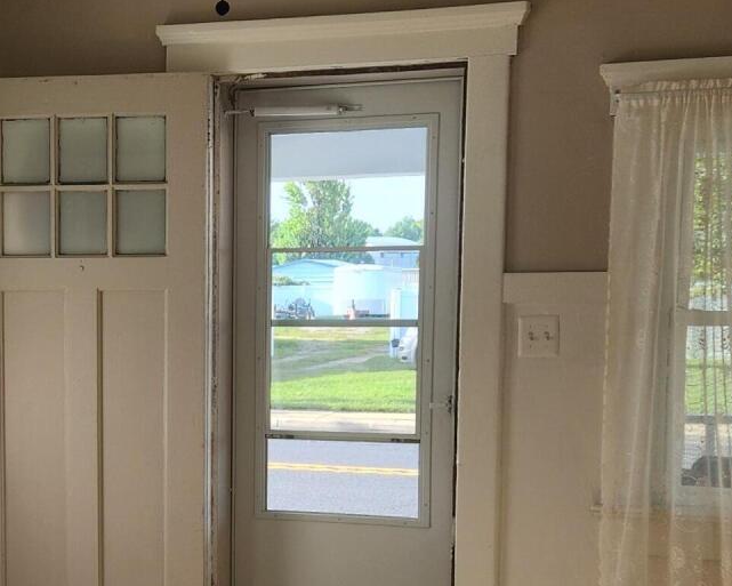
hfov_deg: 26.3
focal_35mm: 70
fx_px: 1517
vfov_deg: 21.6
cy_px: 459
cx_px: 89
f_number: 1.8
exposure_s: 1/142
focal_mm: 5.4
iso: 20
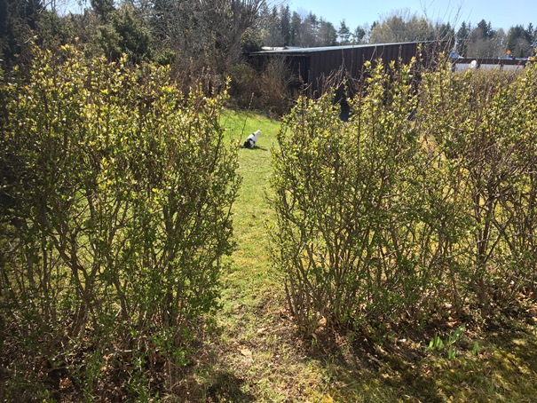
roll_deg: -1.6
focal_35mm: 29
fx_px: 450
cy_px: 202
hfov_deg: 61.6
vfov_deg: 48.2
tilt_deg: -18.2
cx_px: 268
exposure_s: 1/553
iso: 25
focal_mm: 4.15
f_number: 2.2
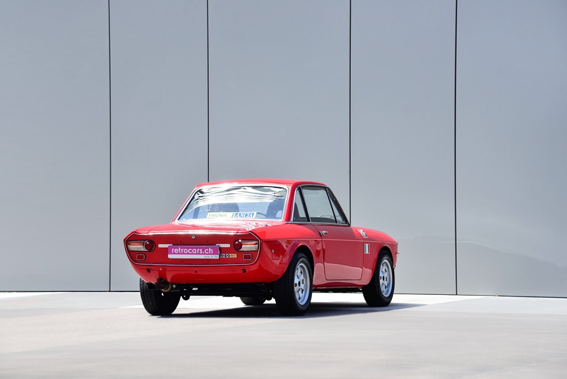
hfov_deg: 17.1
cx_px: 284
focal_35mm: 120
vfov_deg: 11.4
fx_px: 1891
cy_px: 190
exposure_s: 1/250
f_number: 8
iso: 200
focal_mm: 120
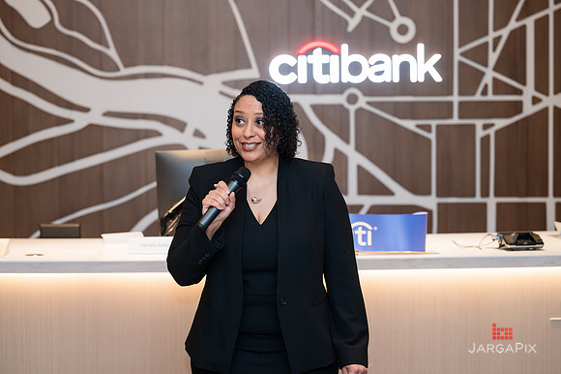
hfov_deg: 23.4
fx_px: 1355
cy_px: 178
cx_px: 282
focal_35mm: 87
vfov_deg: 15.7
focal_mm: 81
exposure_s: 1/160
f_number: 3.2
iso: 400
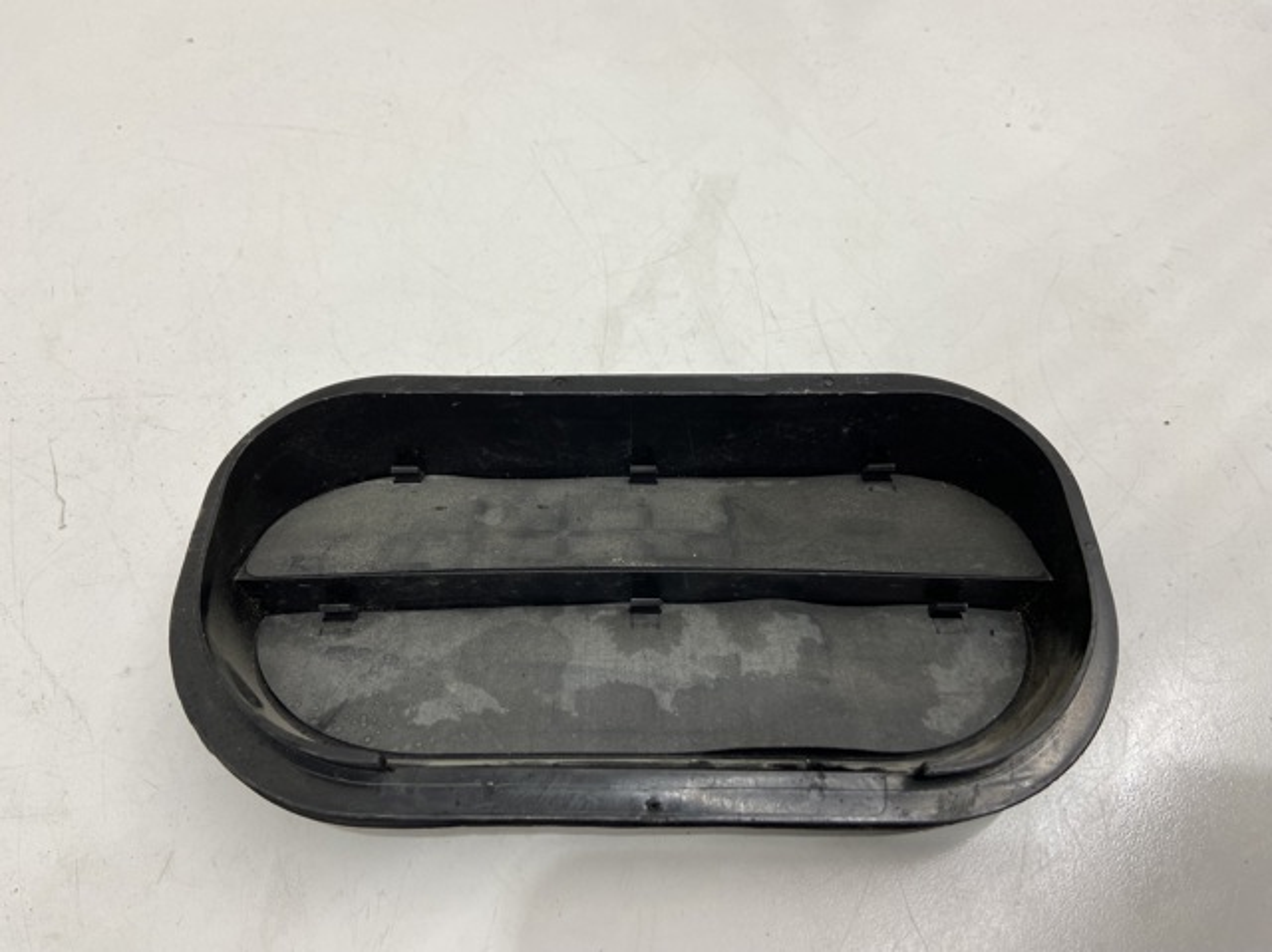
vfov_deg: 53.0
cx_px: 636
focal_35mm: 26
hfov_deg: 67.3
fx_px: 955
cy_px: 476
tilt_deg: -56.6
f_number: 1.8
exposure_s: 1/100
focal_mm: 4.25
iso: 80
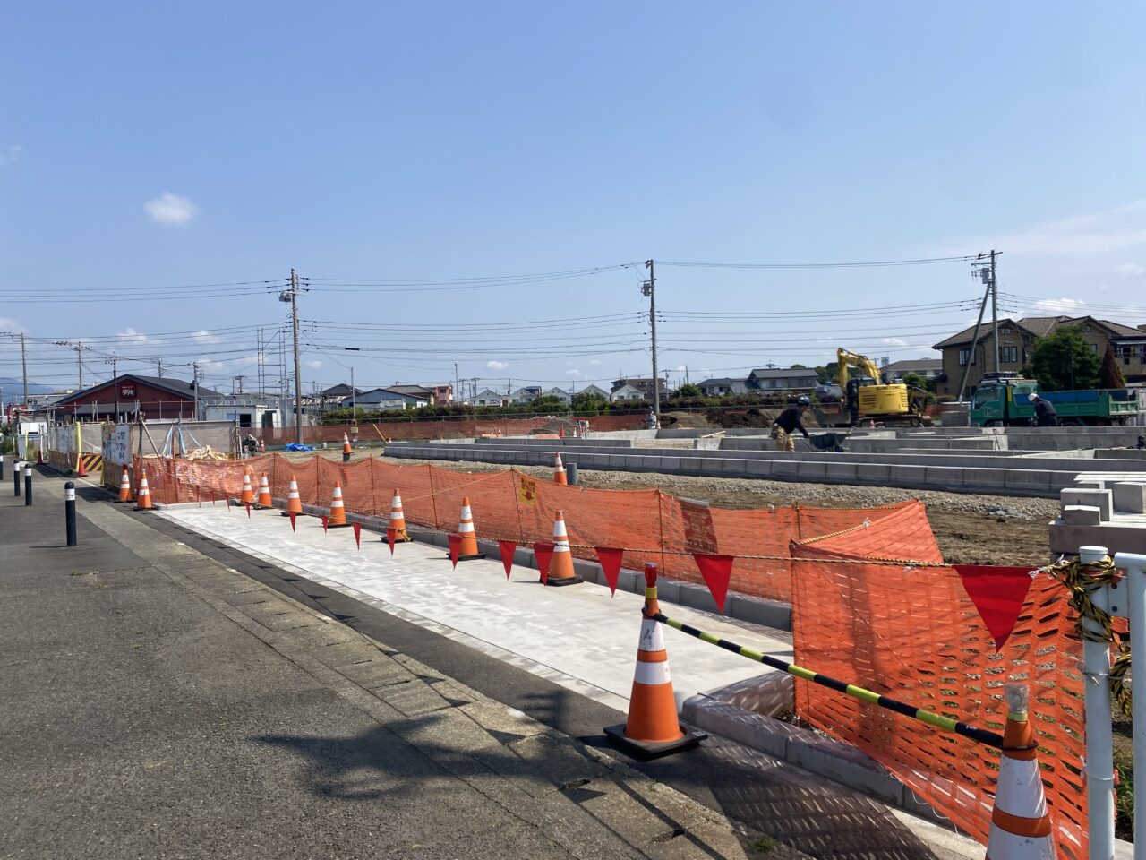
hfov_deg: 67.3
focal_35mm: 26
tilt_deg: -0.9
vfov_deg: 53.1
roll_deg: +2.9
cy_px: 430
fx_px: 861
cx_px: 573
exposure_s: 1/4444
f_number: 1.8
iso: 32
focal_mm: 4.25
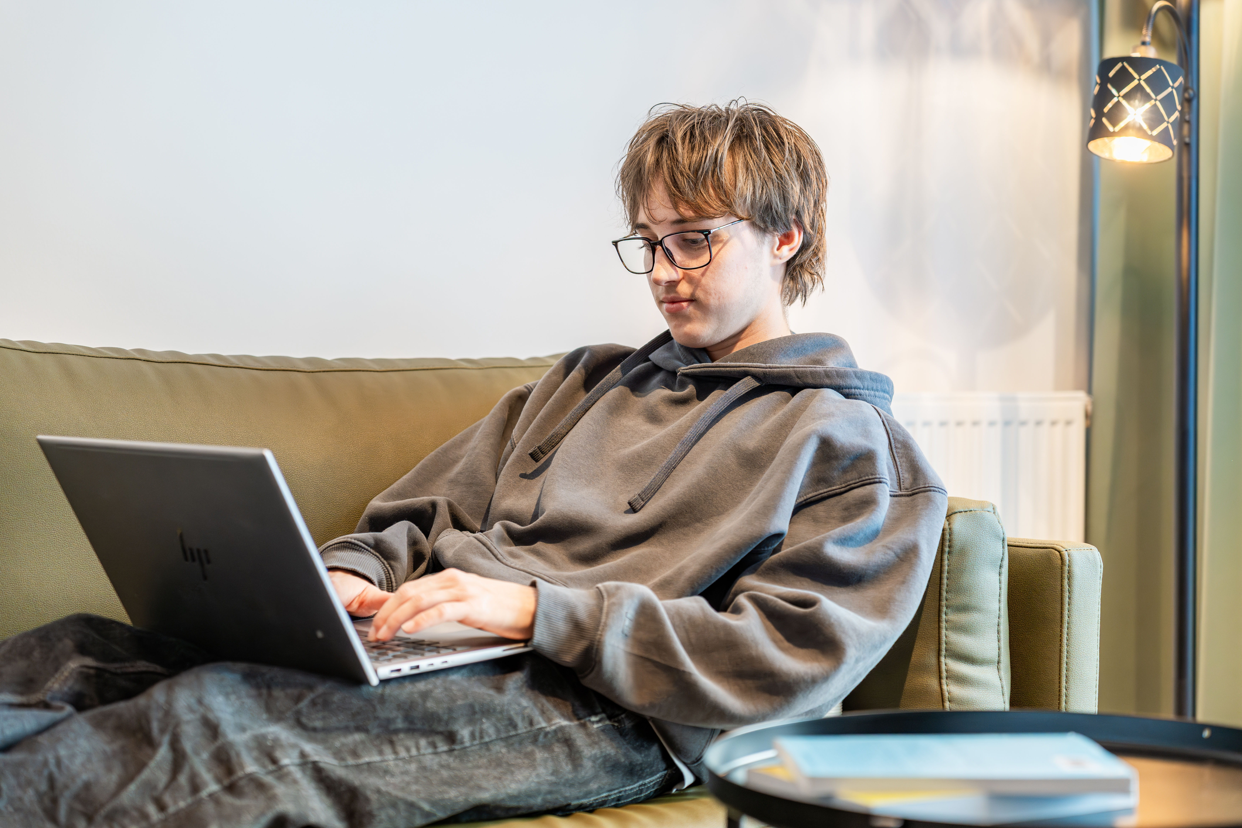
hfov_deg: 31.9
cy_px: 414
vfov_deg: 21.6
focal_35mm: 63
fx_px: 2173
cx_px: 621
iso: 1000
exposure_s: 1/160
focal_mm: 63
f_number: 2.8
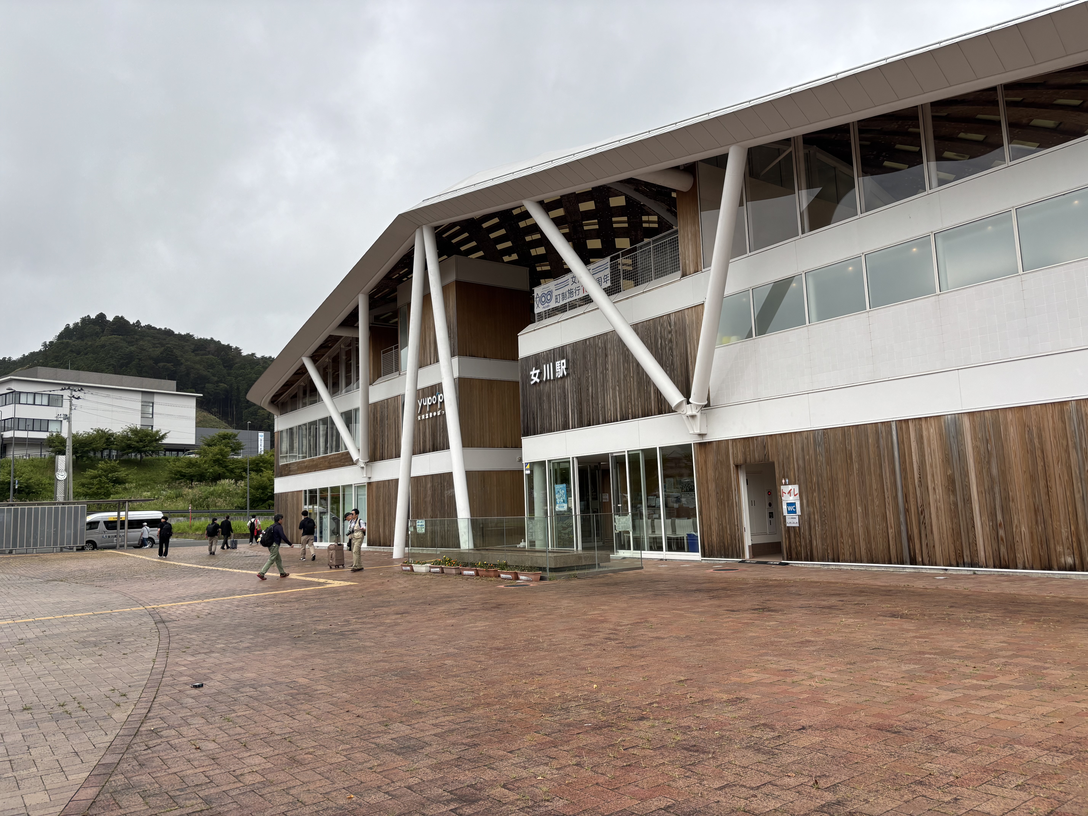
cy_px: 408
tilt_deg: +5.7
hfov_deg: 67.3
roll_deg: +2.7
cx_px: 544
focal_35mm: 26
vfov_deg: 53.1
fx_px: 817
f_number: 1.6
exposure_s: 1/654
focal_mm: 5.96
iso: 50
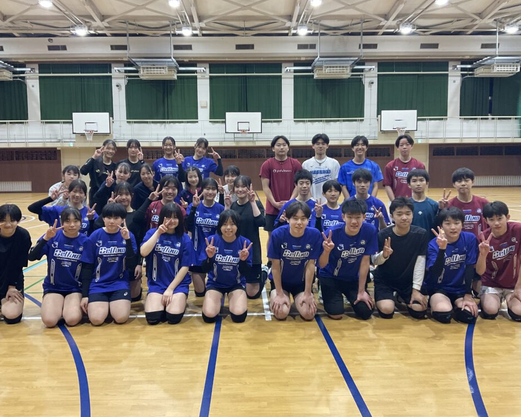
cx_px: 254
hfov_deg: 57.2
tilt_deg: -4.8
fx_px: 478
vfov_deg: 47.1
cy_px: 208
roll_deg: -0.3
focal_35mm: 31
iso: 160
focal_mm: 3
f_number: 1.8
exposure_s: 1/60
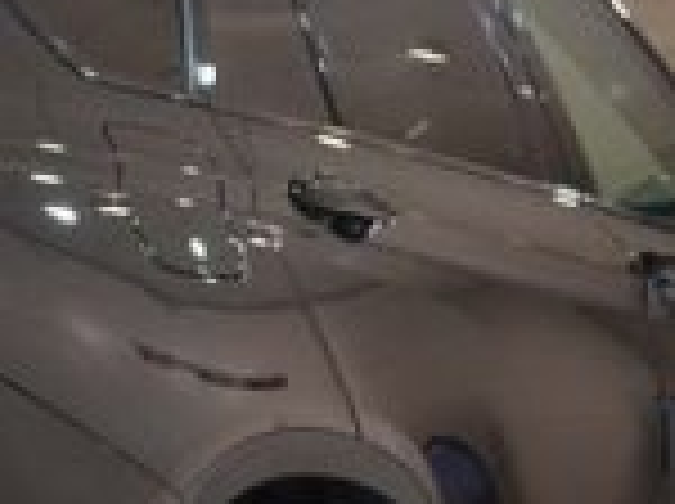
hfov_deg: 12.4
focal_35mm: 154
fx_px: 2998
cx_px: -216
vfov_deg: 9.6
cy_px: 479
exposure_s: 1/125
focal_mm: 20
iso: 400
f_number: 5.6
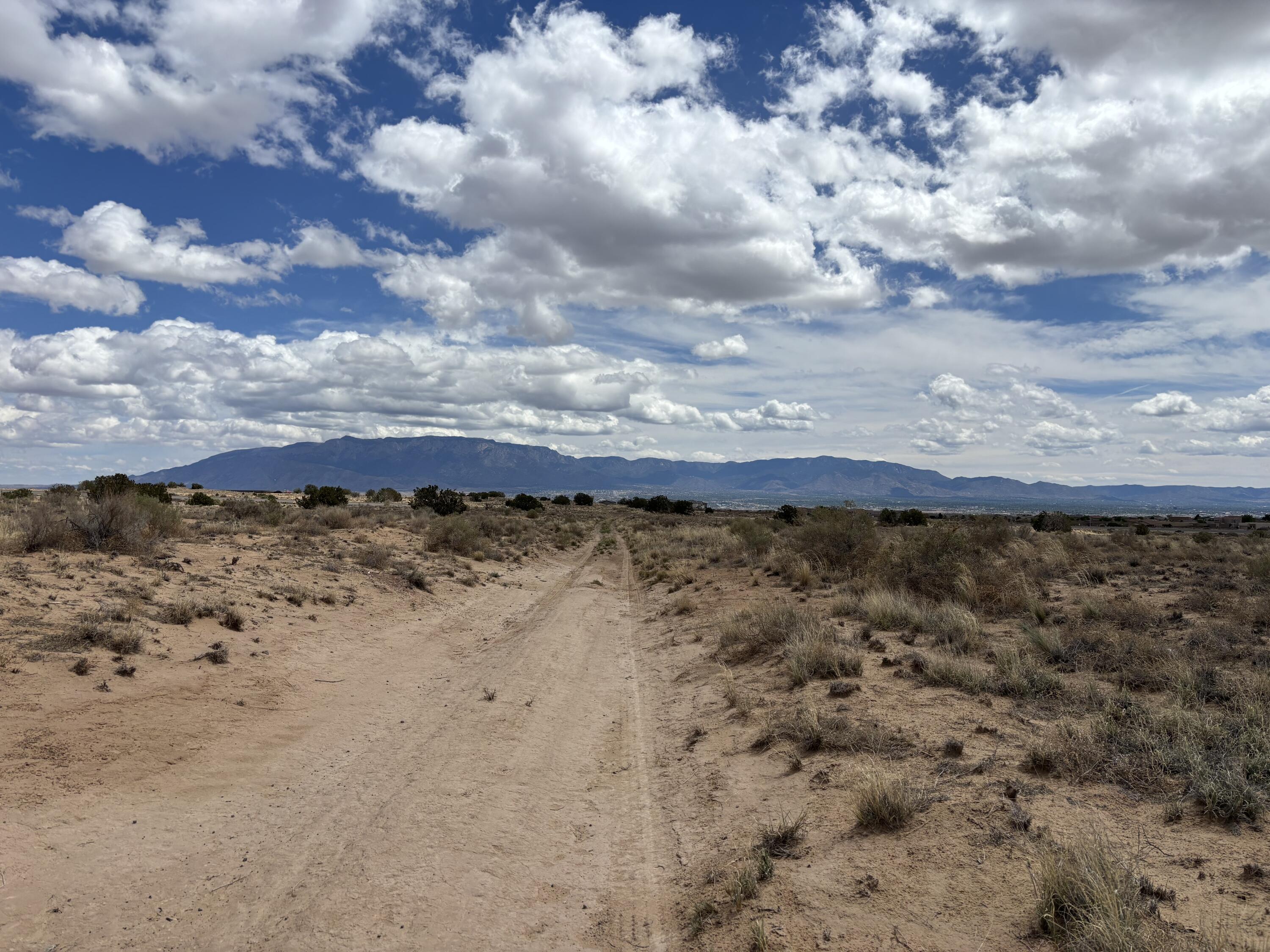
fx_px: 954
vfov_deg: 53.1
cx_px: 635
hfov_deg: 67.3
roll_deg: -0.5
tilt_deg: +0.1
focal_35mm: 26
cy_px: 476
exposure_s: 1/9901
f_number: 1.6
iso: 50
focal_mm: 5.96
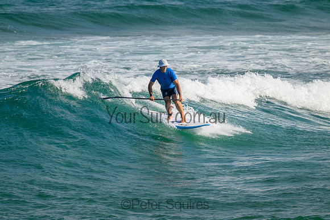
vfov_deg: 1.7
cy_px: 110
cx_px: 165
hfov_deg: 2.6
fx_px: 7335
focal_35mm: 800
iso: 900
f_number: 11
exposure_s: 1/2000
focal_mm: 800
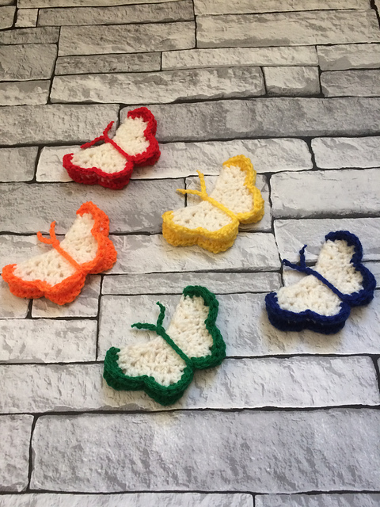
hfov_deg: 48.2
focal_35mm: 29
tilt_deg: -65.9
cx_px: 190
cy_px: 254
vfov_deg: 61.7
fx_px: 424
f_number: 2.2
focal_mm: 4.15
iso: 80
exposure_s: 1/33
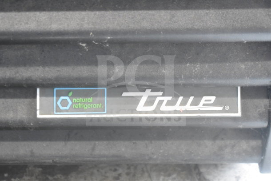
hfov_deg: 29.2
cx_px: 136
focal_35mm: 69
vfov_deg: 19.7
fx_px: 520
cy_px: 90
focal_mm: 46
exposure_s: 1/80
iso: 4000
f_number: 5.3
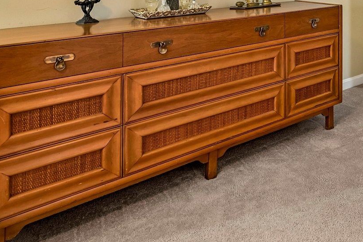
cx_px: 408
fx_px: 403
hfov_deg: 39.0
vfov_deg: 29.1
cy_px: -44
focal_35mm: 40
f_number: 8
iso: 400
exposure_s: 1/3.33
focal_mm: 16
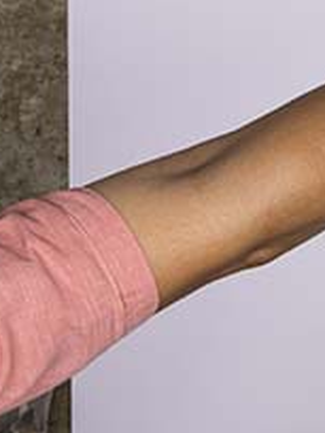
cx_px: 818
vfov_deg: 12.6
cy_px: -38
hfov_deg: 8.6
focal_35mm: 154
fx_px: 1928
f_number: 7.1
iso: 64
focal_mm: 34
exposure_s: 1/200
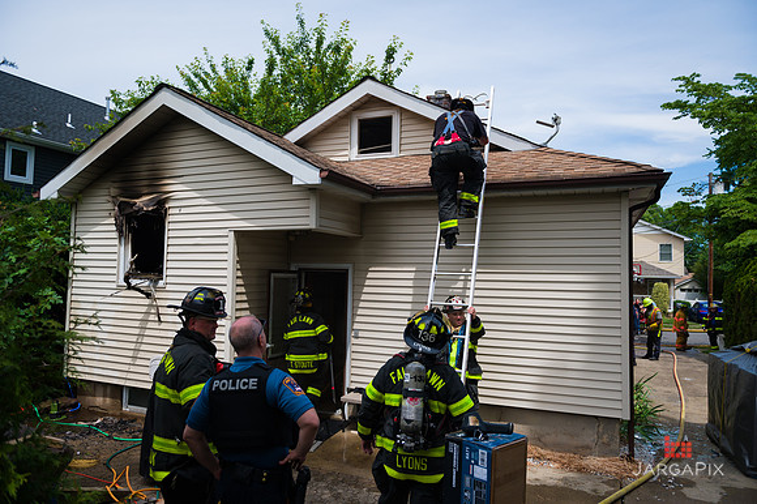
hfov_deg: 73.8
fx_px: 504
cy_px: 252
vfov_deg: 53.1
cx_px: 378
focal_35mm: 24
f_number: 3.2
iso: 200
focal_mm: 24
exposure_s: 1/4000
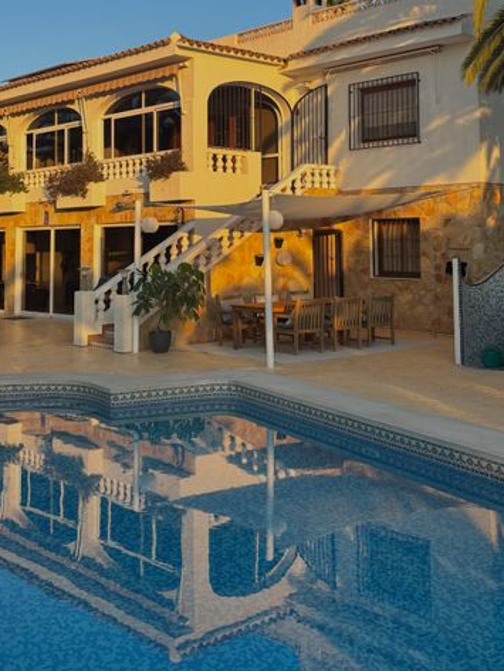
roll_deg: -0.8
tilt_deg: +3.7
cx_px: 207
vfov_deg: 42.0
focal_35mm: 44
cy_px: 193
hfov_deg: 32.8
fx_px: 854
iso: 50
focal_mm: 5.96
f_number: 1.6
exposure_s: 1/1139
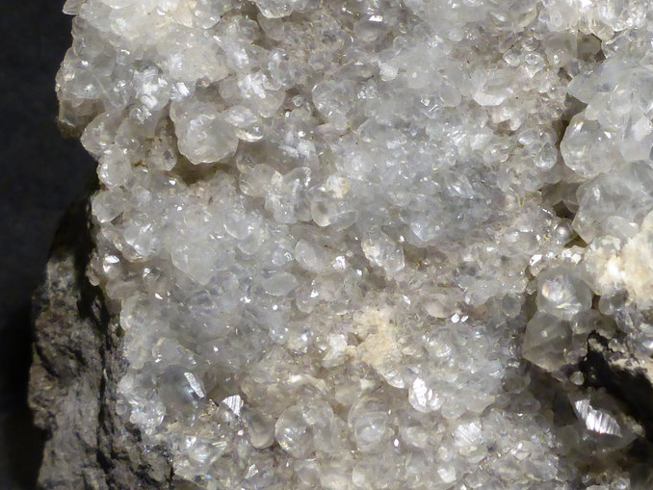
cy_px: 126
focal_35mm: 125
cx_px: 515
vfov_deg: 11.8
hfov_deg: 15.7
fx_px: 2359
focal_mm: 9
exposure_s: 1/25
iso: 400
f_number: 4.4
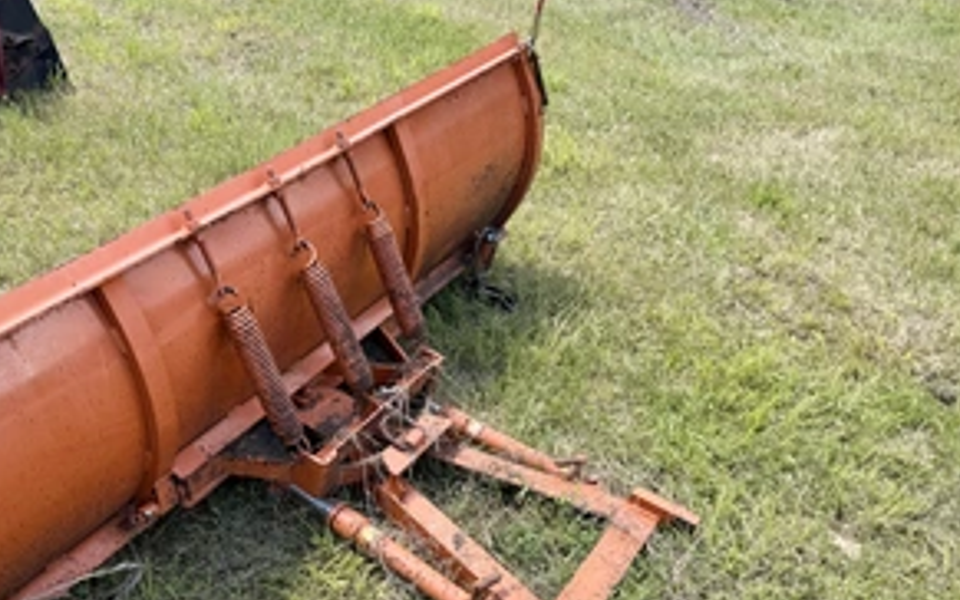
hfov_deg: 54.6
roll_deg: +2.3
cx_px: 350
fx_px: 916
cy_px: 471
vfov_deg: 35.2
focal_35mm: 35
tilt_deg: -39.5
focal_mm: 6.76
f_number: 1.78
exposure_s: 1/1005
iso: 80
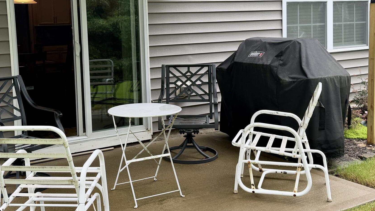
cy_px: 67
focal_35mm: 47
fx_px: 467
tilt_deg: -3.9
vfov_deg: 25.3
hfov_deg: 43.5
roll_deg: +2.3
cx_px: 148
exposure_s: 1/708
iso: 80
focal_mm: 6.76
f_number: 1.78
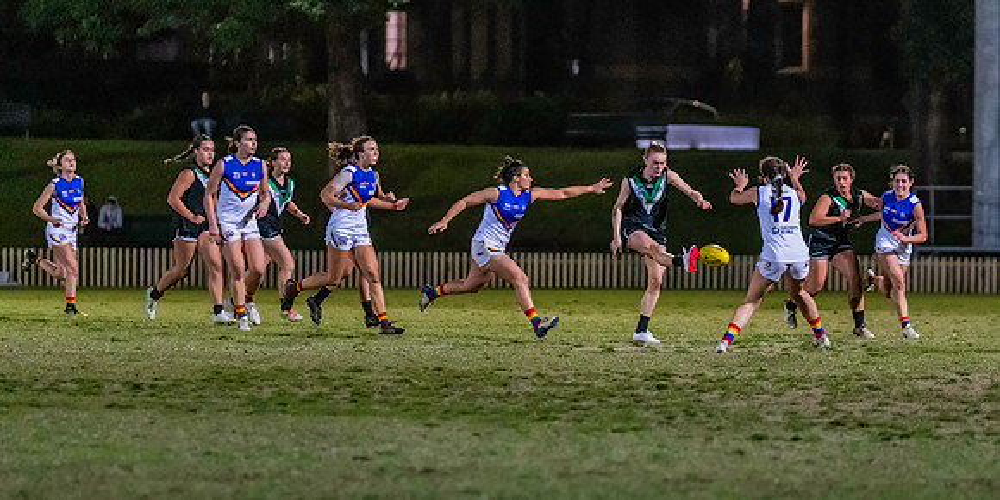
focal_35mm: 280
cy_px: 242
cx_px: 661
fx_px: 7232
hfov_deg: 7.9
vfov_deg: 4.0
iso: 10000
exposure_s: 1/1000
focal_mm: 195
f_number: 2.8
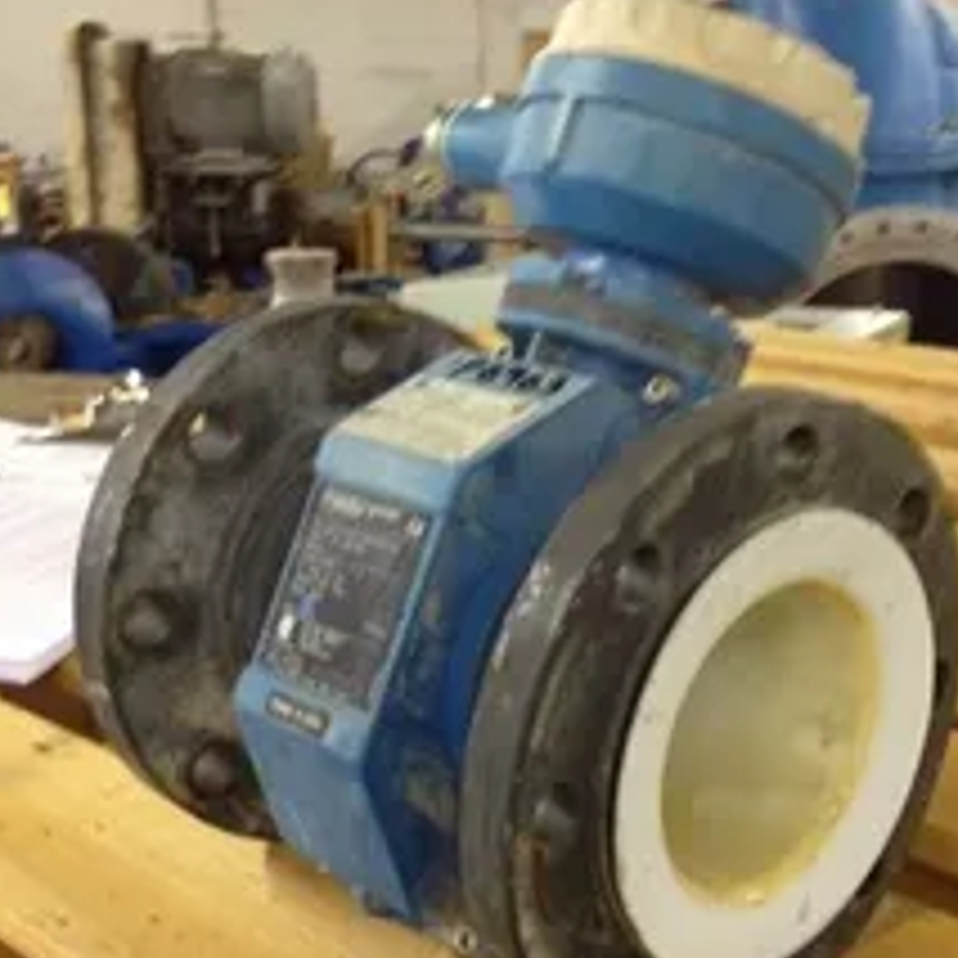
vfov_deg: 29.5
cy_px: 576
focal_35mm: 58
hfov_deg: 29.5
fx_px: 1816
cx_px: 549
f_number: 2.4
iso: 200
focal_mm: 4.28
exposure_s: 1/20
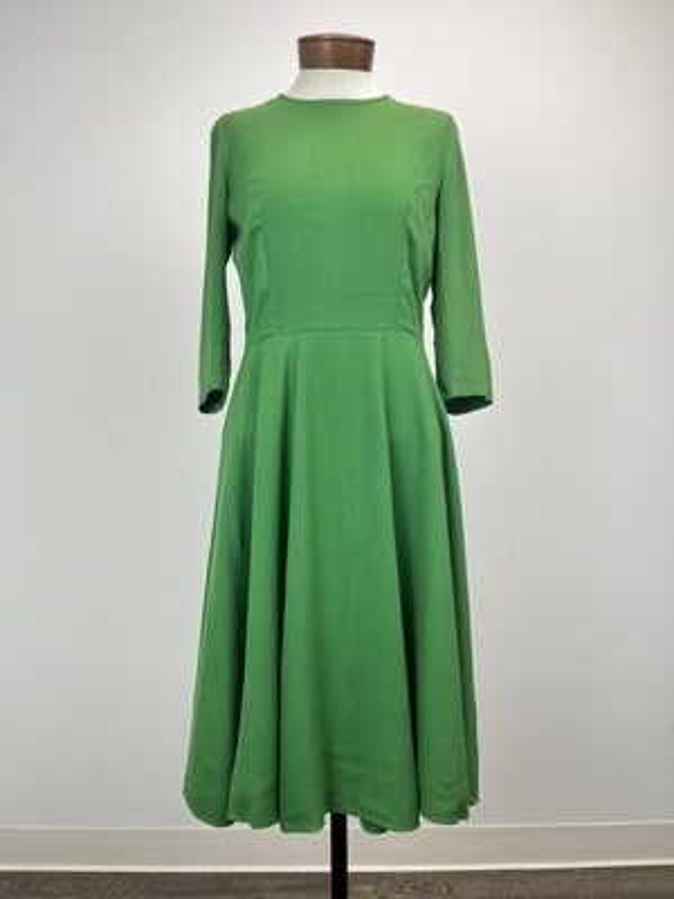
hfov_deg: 53.1
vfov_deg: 67.3
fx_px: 675
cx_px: 337
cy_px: 450
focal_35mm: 26
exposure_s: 1/120
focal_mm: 5.1
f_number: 1.6
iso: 50
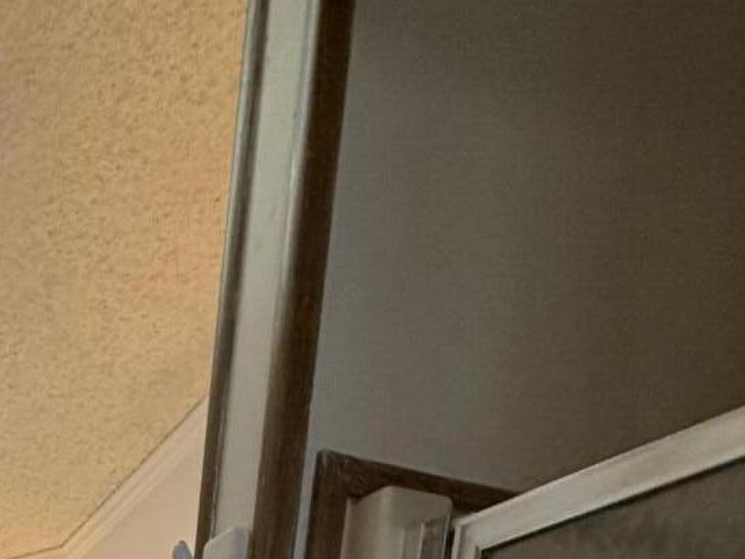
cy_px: 1137
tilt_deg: -9.6
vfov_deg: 18.2
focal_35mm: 51
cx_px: -132
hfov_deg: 31.8
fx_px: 1098
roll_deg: -3.9
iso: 160
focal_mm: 2.22
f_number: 2.2
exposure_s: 1/60
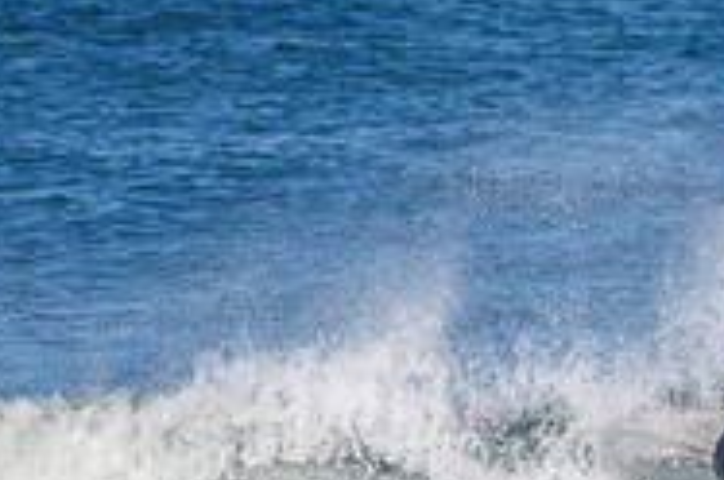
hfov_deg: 0.9
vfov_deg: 0.6
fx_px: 46818
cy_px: 575
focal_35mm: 2332
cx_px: 910
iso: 360
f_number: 5.6
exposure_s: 1/2000
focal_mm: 500
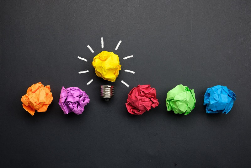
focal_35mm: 49
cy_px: 84
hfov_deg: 40.4
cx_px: 126
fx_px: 342
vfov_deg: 27.5
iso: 200
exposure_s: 1/12
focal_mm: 32.9
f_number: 8
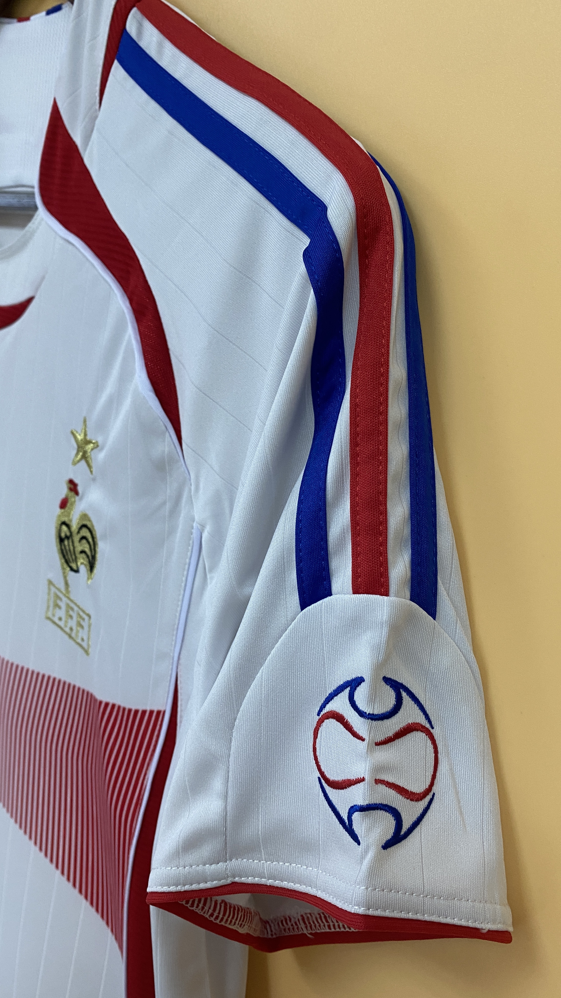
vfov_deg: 66.1
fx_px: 767
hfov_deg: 40.2
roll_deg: -9.9
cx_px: 283
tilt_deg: -12.3
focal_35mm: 29
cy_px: 506
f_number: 1.8
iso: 100
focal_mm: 4.25
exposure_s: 1/50
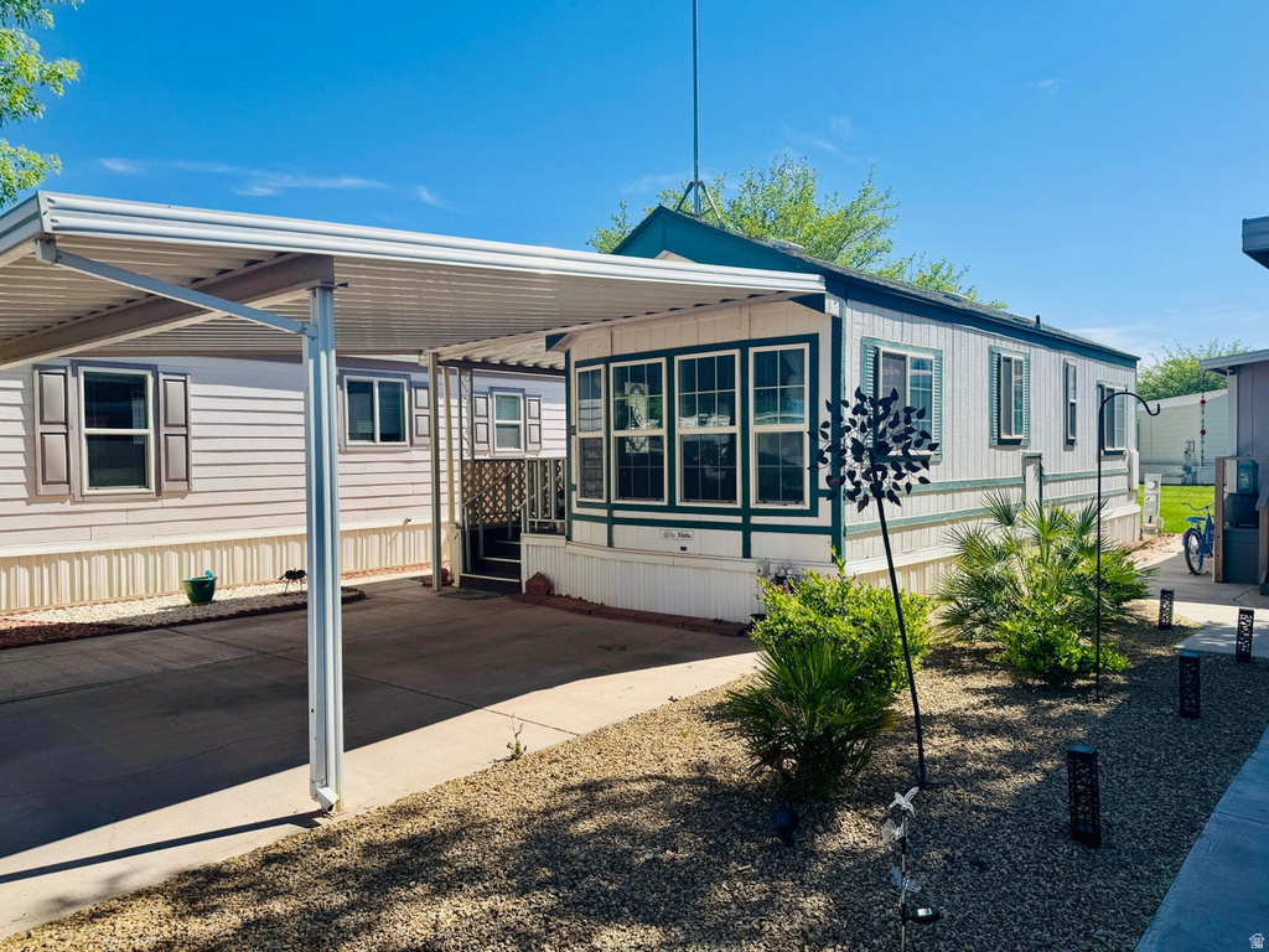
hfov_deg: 71.6
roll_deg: +0.3
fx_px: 880
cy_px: 476
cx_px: 634
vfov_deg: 56.8
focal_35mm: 24
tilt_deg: -2.4
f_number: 1.78
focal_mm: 6.76
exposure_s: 1/4608
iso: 80
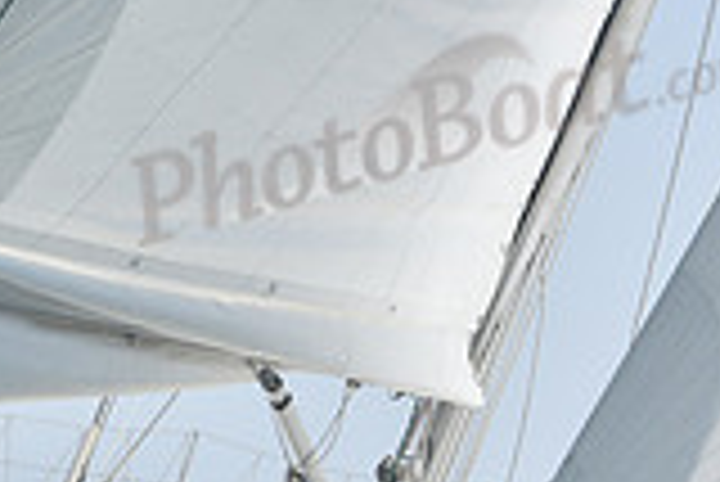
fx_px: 5084
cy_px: 426
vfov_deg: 5.4
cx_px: -99
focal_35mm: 254
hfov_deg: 8.0
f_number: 9
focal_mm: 70
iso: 320
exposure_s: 1/1000
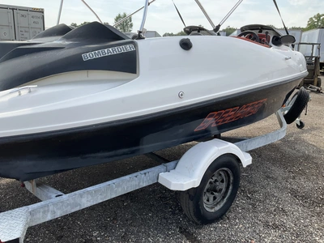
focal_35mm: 29
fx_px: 271
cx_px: 162
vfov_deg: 48.2
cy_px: 122
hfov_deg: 61.7
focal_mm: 3
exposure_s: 1/1055
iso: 25
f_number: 1.8
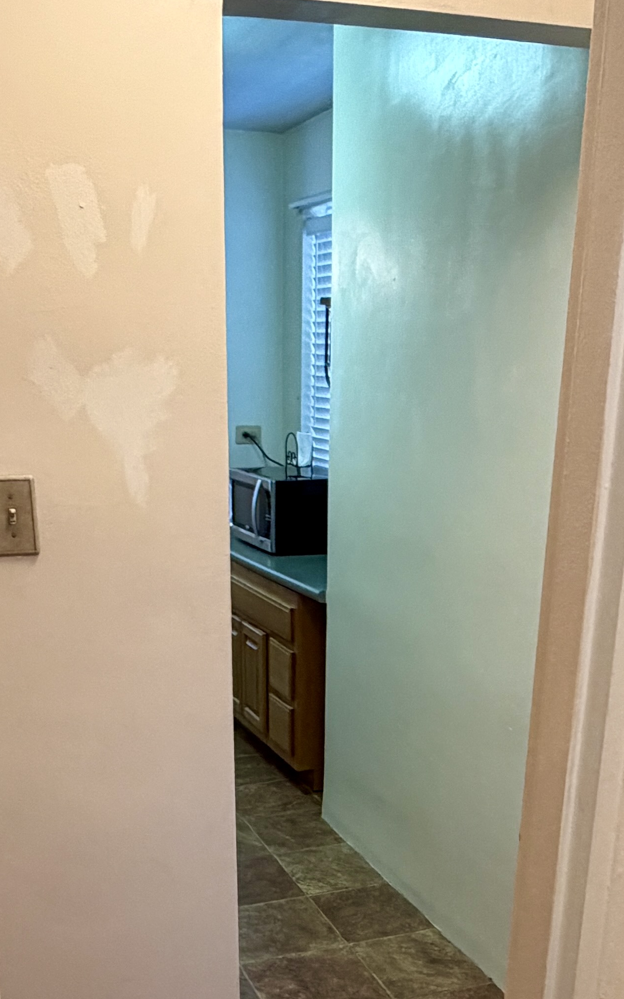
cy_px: 843
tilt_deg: -22.2
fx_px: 1143
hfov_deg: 30.5
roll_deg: +0.0
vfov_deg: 44.2
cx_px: 303
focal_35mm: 42
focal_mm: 2.22
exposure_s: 1/60
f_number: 2.2
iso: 250
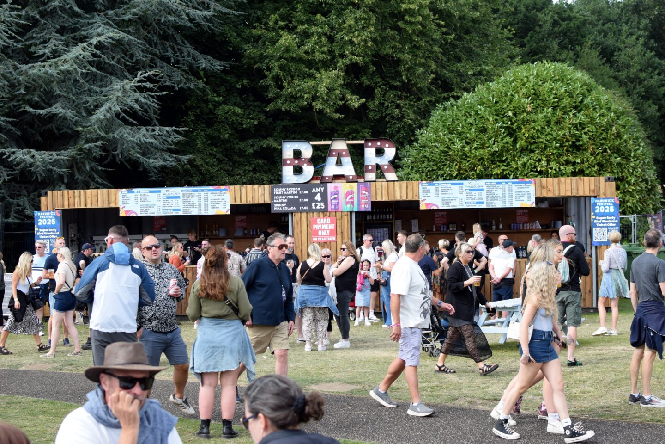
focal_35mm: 52
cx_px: 332
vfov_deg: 25.8
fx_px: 970
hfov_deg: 37.9
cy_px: 222
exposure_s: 1/1250
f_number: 5
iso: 400
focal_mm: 35
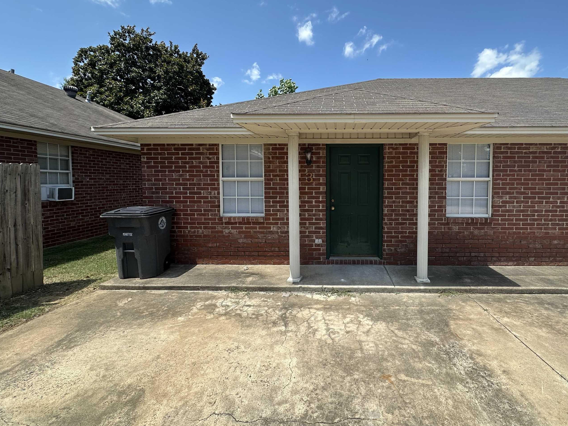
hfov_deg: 90.3
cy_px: 194
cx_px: 329
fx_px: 279
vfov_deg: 74.6
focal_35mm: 17
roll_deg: +0.0
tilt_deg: -2.2
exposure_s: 1/932
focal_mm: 2.22
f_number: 2.2
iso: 40
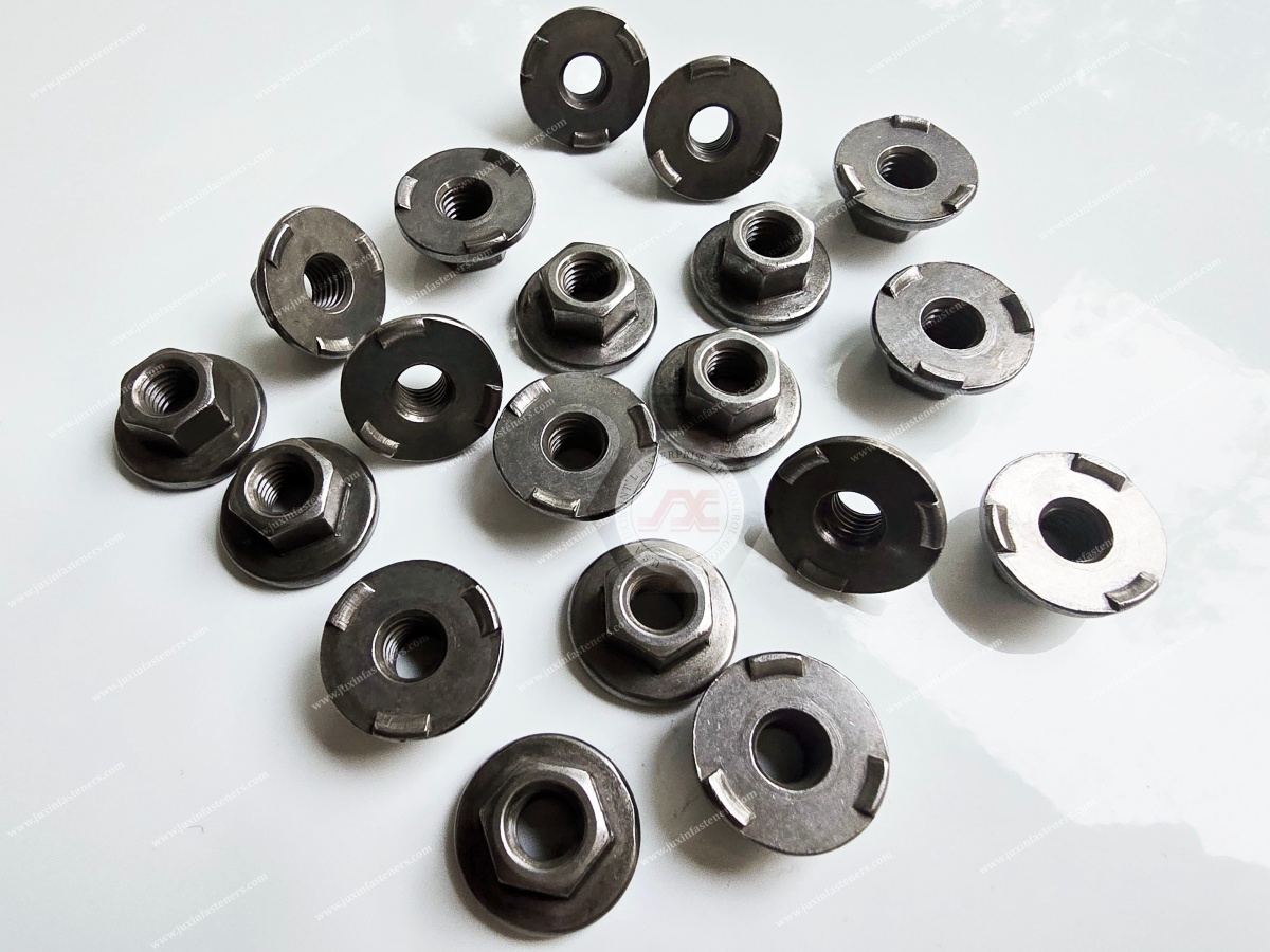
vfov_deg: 89.9
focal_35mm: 13
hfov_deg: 106.2
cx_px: 635
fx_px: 477
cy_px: 476
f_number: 2.2
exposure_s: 1/51
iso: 160
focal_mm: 2.2
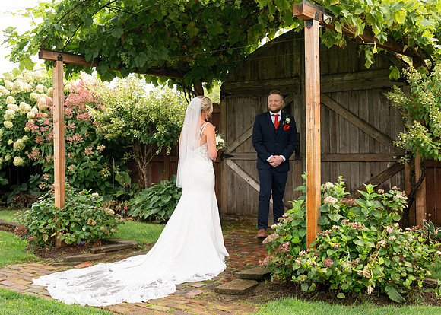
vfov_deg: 28.9
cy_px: 149
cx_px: 187
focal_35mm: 49
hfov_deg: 39.6
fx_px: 611
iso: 250
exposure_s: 1/320
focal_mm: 42
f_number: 4
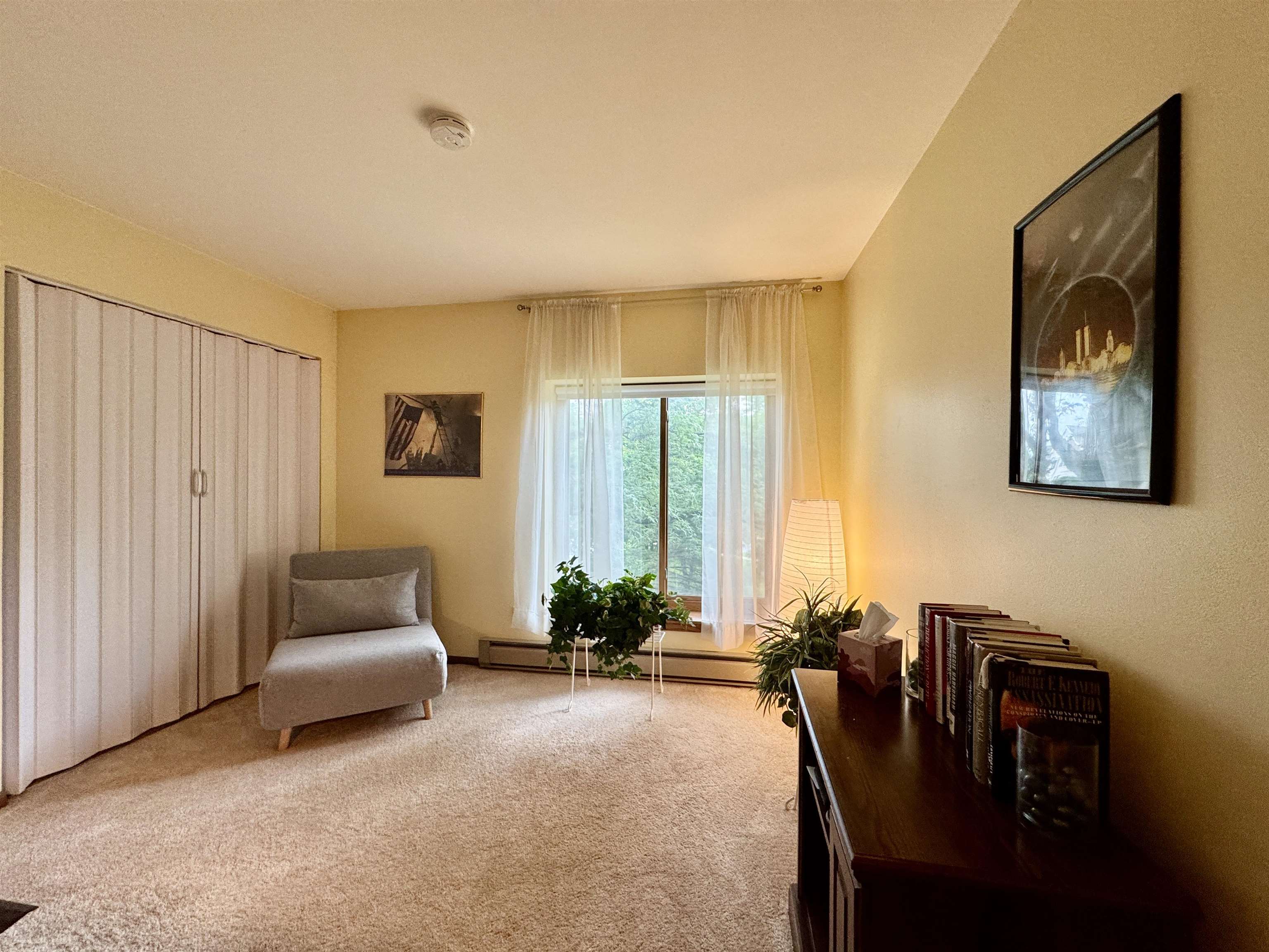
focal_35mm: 14
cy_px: 476
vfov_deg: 85.7
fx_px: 513
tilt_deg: -1.2
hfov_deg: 102.1
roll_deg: -0.5
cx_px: 634
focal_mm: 2.22
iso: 200
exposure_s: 1/120
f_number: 2.2
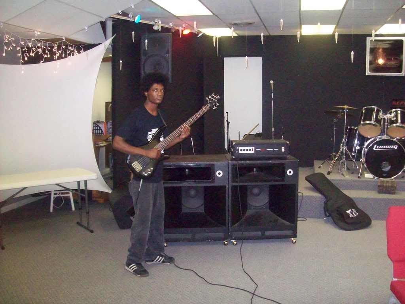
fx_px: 421
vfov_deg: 39.7
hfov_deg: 51.4
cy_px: 152
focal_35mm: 36
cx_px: 202
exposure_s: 1/128
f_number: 2.7
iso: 800
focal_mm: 6
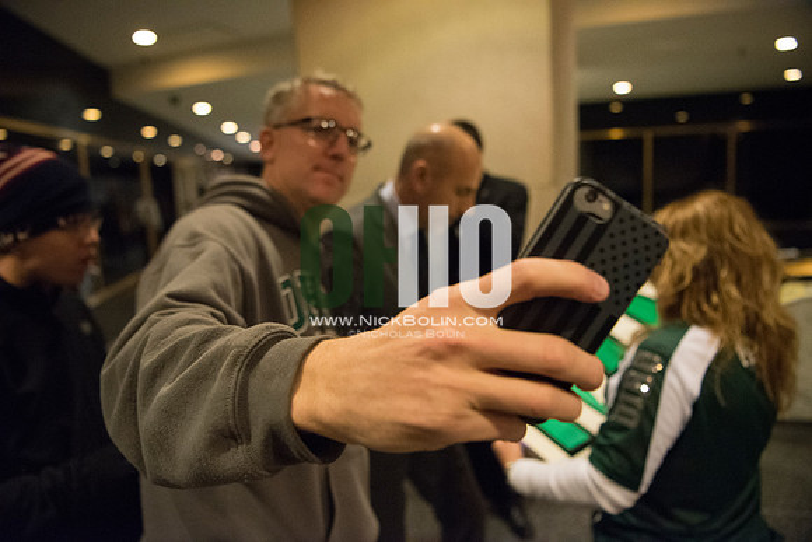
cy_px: 271
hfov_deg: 73.7
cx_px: 406
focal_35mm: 24
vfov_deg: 53.2
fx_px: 541
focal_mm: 24
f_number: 2.8
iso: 12800
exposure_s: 1/160
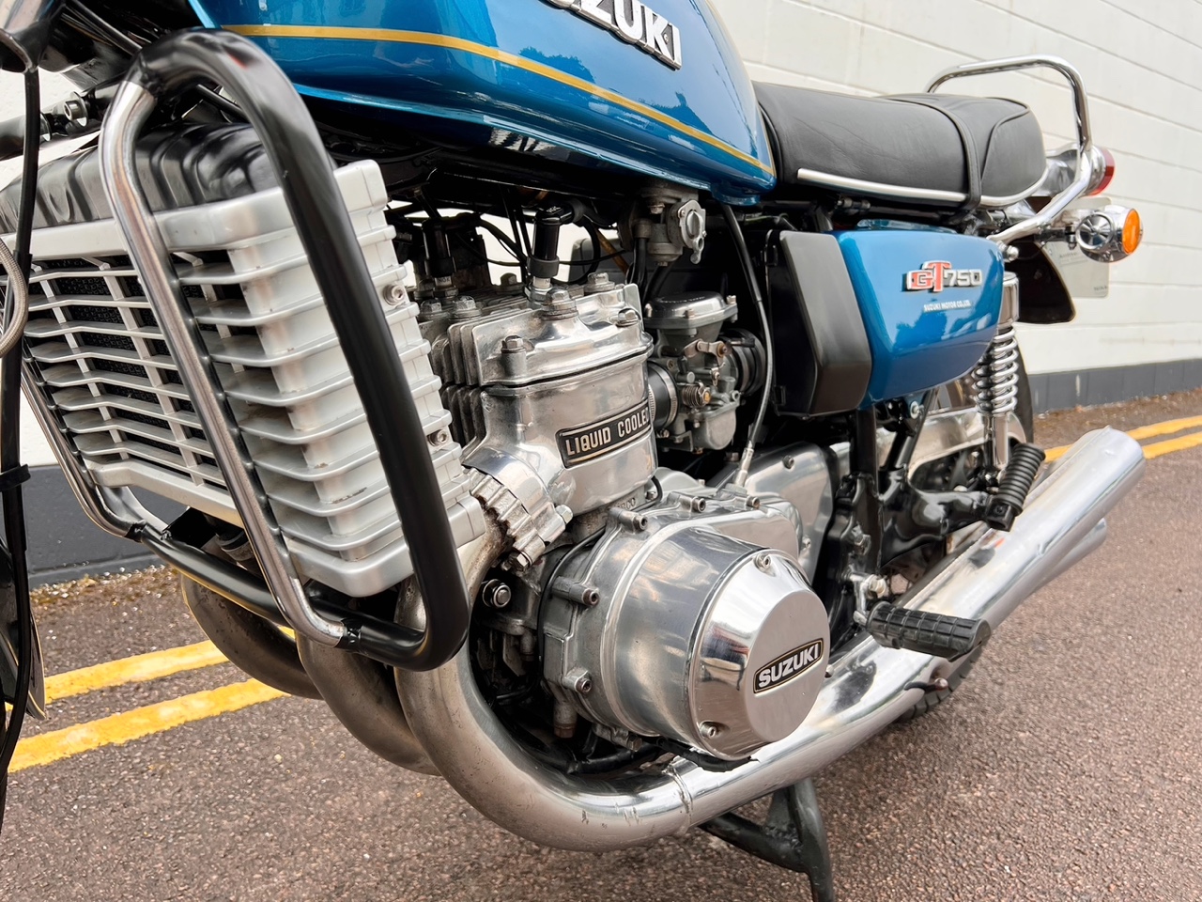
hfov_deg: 67.3
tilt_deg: -11.0
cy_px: 451
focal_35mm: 26
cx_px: 601
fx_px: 903
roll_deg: -0.7
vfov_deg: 53.1
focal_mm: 5.7
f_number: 1.5
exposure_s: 1/803
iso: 50
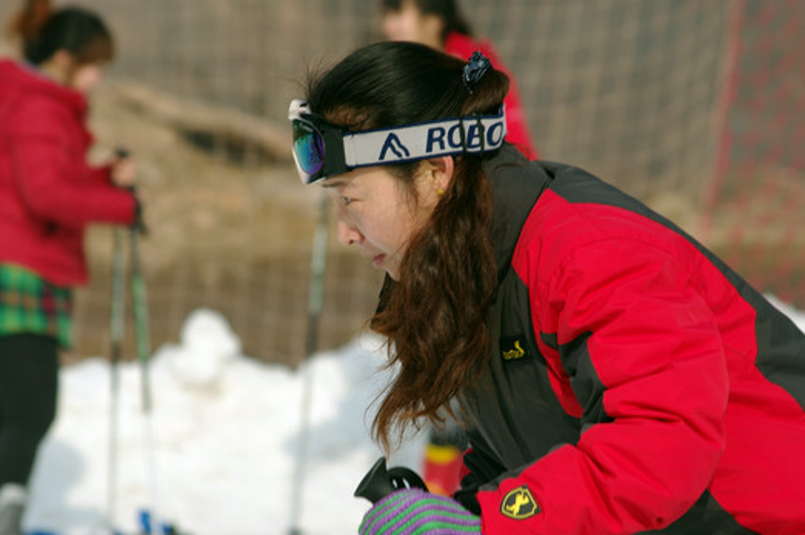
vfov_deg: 4.0
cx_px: 368
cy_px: 276
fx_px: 7620
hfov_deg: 6.0
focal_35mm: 341
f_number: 8
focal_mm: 170
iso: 100
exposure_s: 1/320
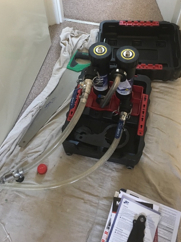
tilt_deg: -52.3
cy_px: 81
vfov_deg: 47.1
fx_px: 272
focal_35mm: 39
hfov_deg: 36.8
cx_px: 80
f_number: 2.2
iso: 80
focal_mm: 4.15
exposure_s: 1/10
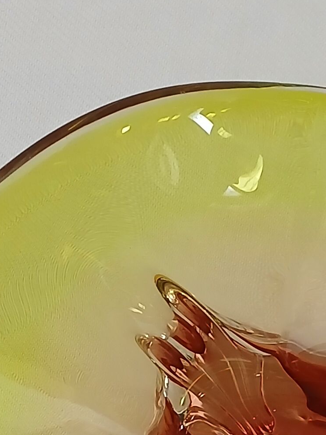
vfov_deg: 18.2
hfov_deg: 13.6
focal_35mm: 107
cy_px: 330
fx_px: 1343
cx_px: 330
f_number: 1.8
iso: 200
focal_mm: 3.98
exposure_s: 1/33.3
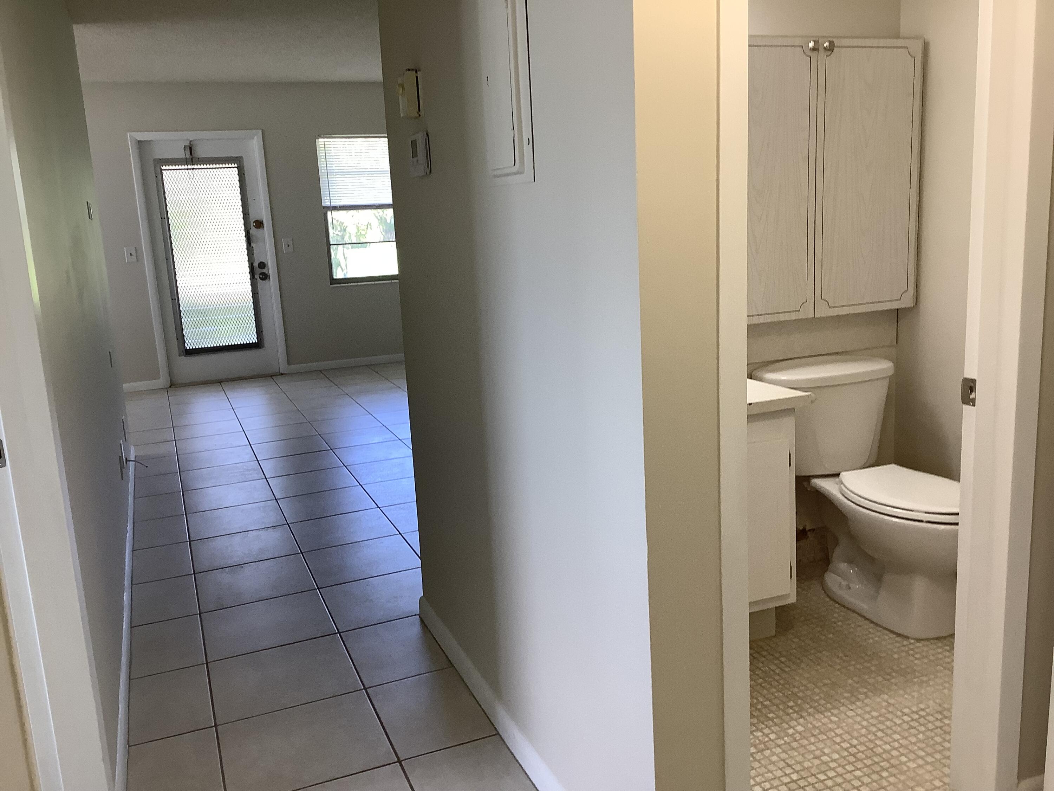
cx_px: 527
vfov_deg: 45.4
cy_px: 396
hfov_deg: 58.4
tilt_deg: -12.7
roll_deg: +2.4
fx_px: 944
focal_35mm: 31
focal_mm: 3.3
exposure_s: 1/60
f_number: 2.4
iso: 64
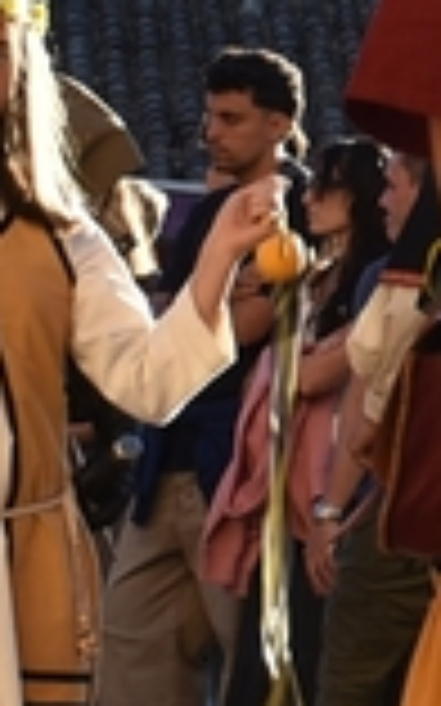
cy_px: -121
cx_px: 1512
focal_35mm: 375
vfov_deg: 5.6
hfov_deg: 3.4
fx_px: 7218
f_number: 4
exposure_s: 1/400
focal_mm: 32
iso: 100
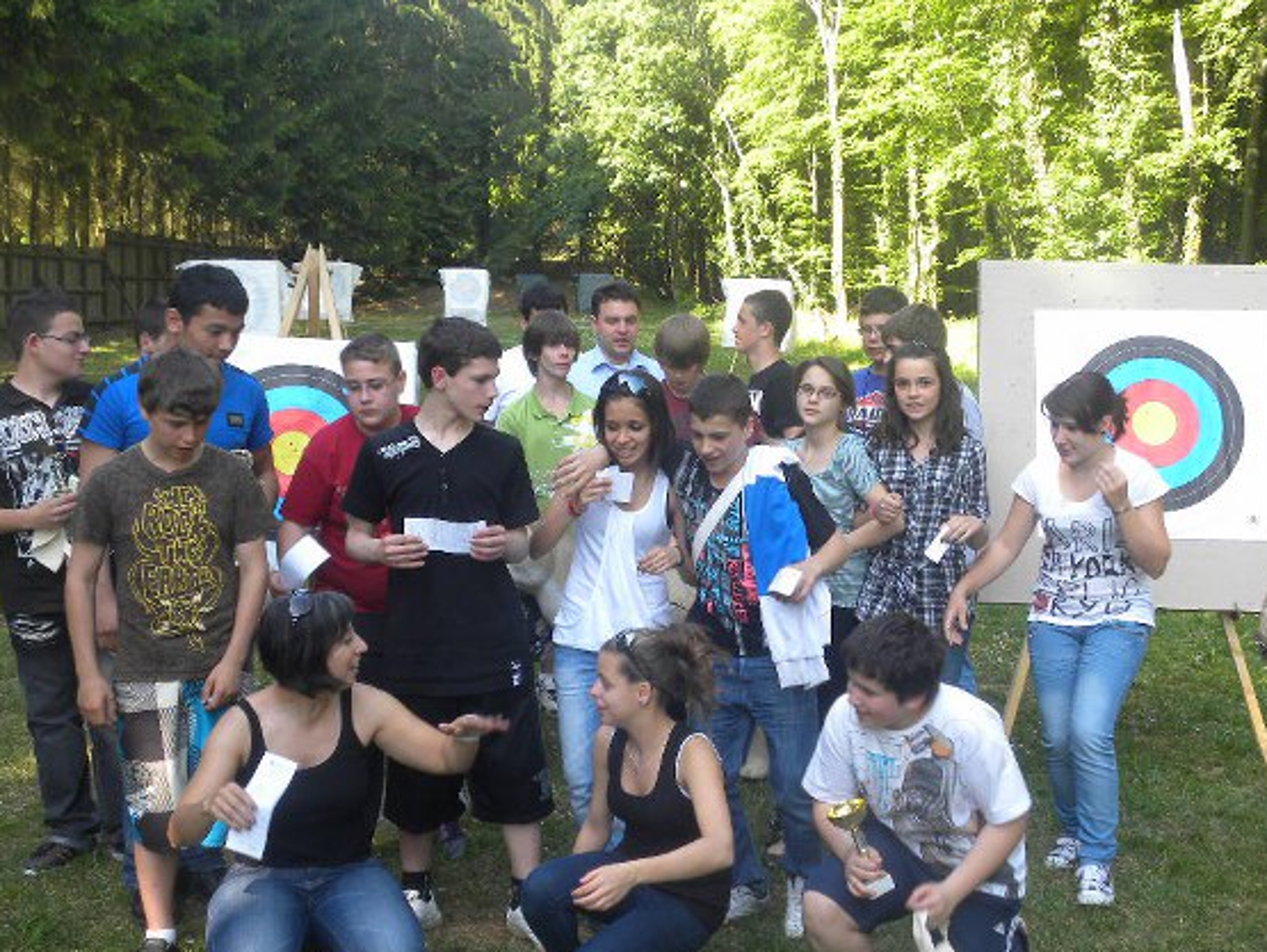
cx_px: 639
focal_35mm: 53
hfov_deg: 36.1
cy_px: 493
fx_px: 1941
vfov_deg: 27.6
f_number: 3.2
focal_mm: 8.2
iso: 64
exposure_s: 1/73
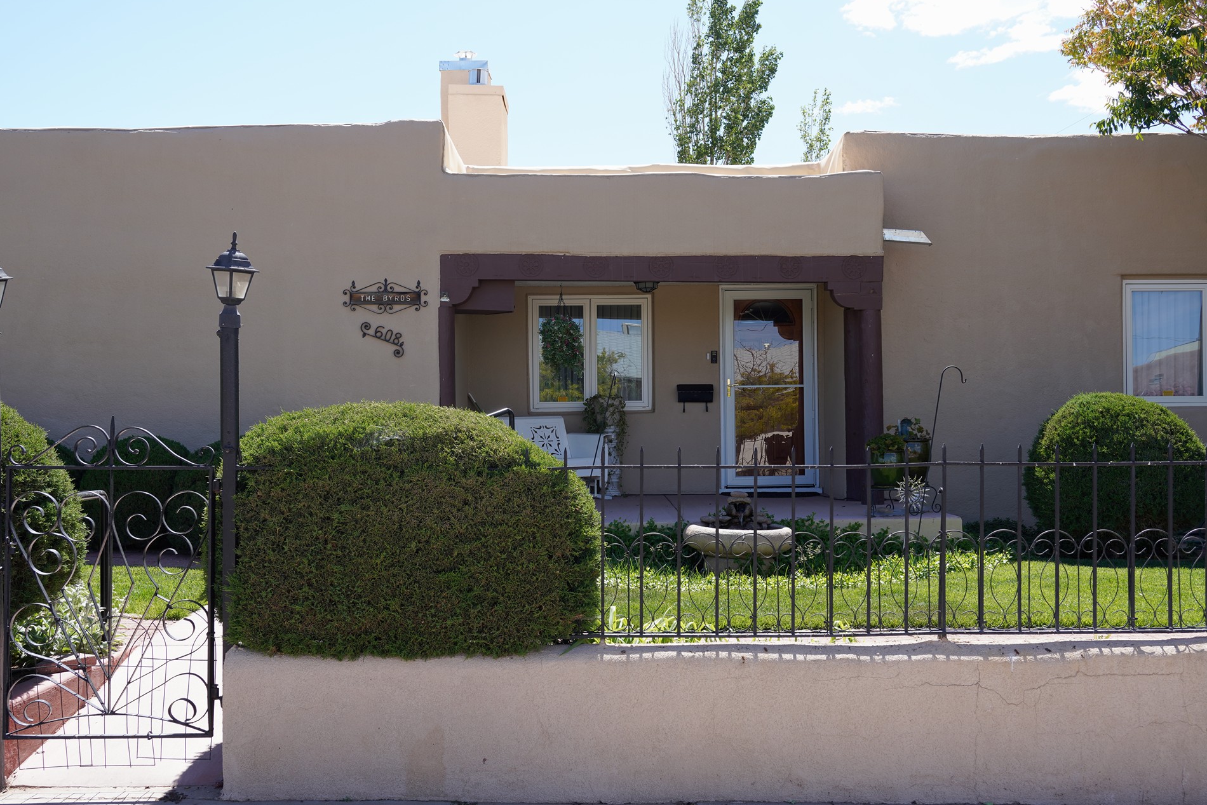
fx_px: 1341
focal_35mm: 40
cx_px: 614
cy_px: 416
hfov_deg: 48.5
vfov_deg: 33.4
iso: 100
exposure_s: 1/100
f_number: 9
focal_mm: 38
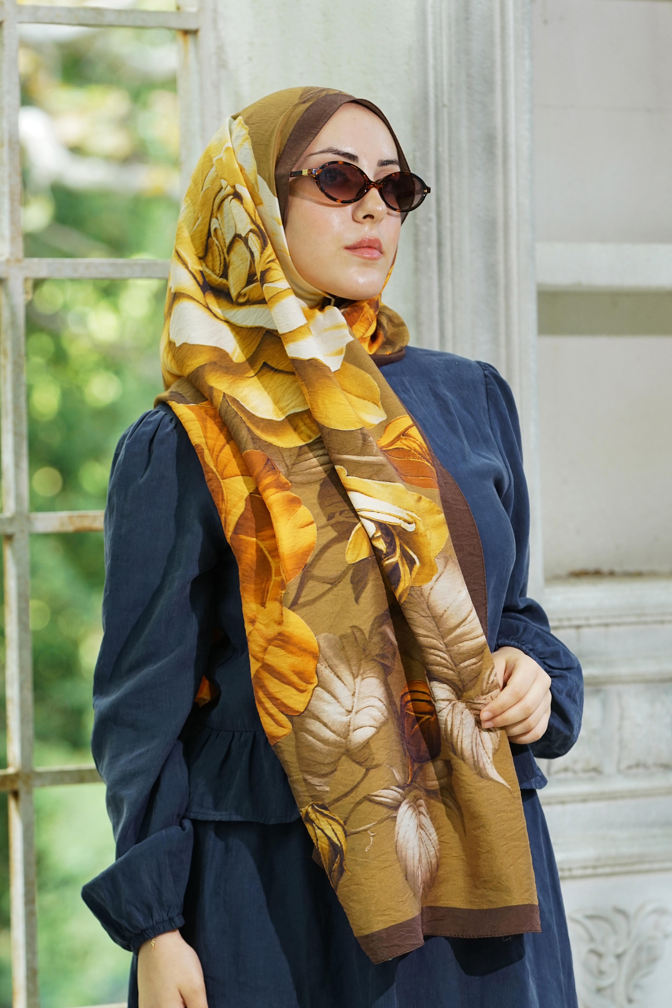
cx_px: 336
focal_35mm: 140
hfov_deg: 9.8
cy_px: 504
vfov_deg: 14.7
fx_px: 3918
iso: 640
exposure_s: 1/100
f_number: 4.5
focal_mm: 140
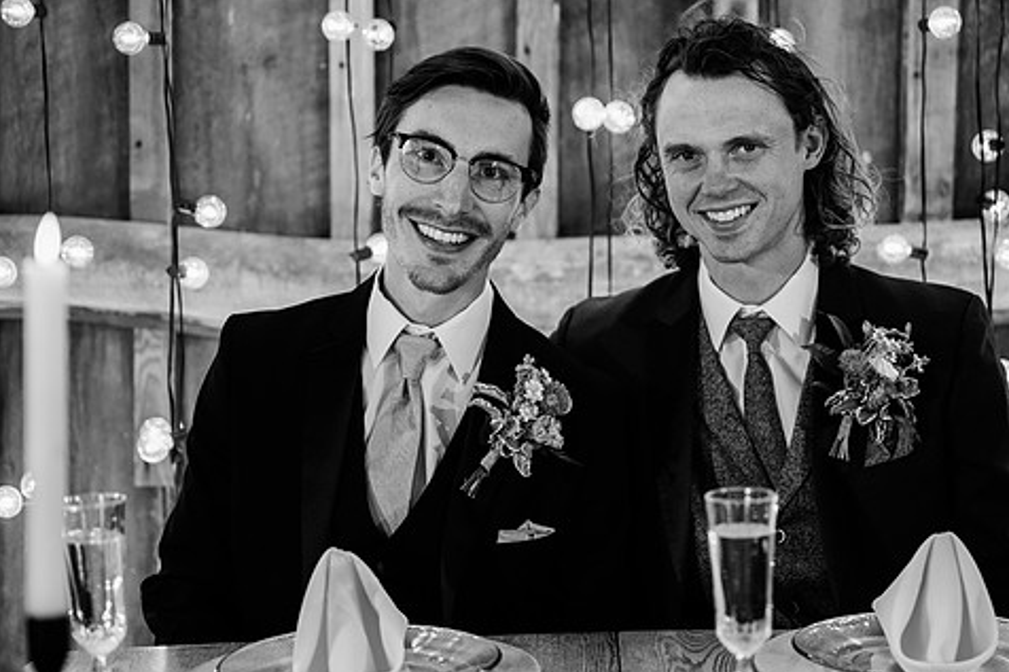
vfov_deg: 20.3
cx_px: 557
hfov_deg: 30.1
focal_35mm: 67
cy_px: 333
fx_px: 1877
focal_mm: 55
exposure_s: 1/200
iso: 800
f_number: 2.8
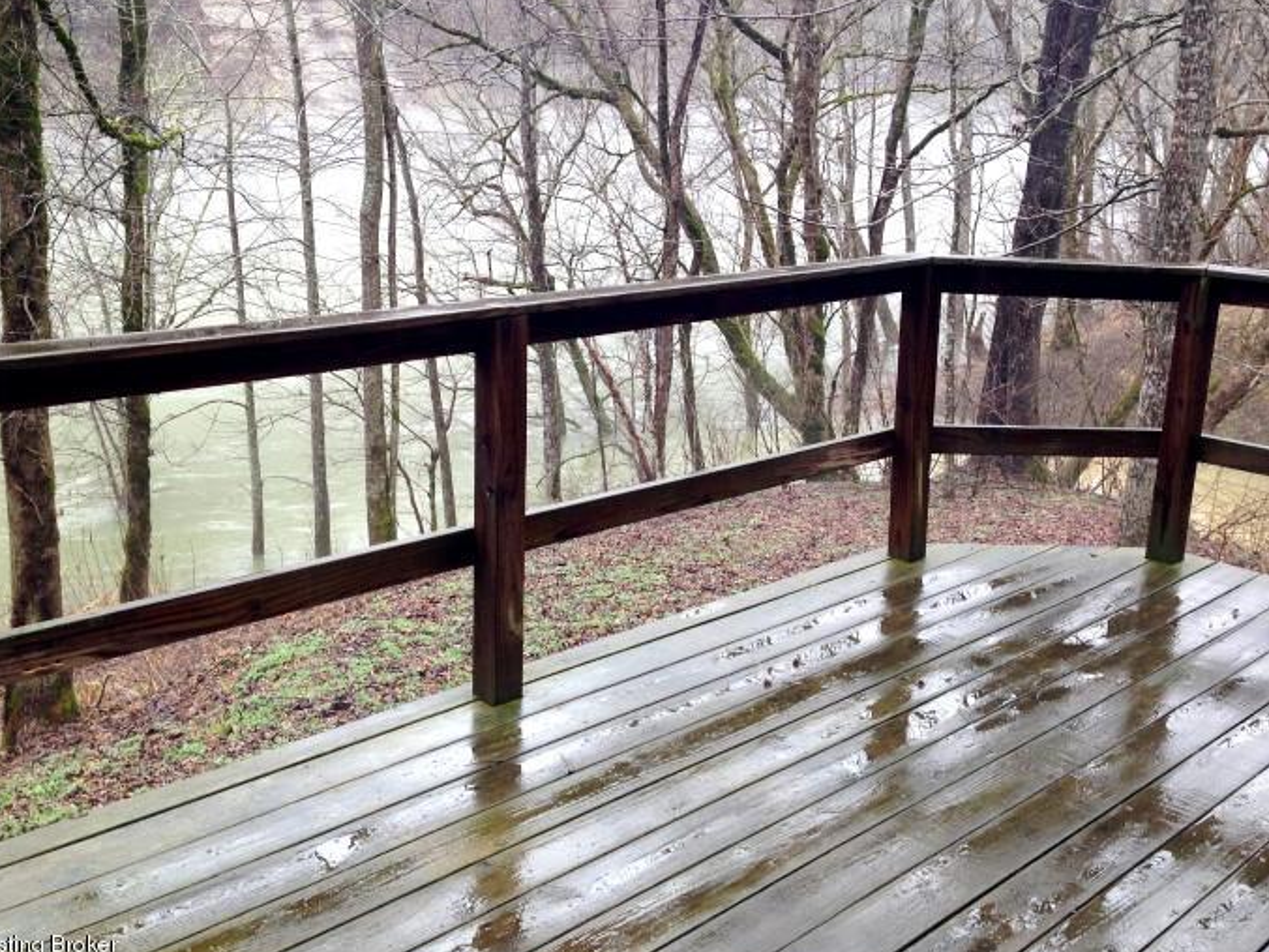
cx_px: 641
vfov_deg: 36.8
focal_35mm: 39
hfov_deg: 47.9
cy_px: 425
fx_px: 1430
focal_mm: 4.12
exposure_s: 1/146
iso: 50
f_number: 2.4
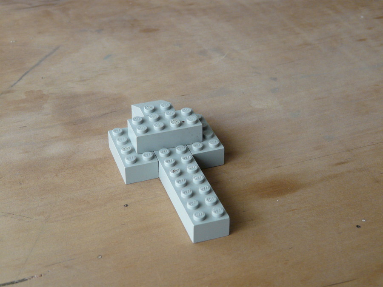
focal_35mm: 66
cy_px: 144
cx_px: 192
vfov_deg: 22.3
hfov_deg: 29.4
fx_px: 730
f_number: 3.2
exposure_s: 1/6
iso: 200
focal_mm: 10.8
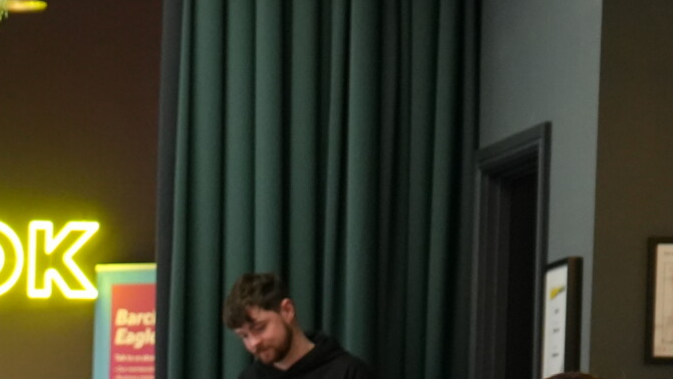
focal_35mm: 147
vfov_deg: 8.0
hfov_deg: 14.3
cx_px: -62
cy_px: 619
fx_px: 2624
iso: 3200
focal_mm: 37
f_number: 4
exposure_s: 1/160
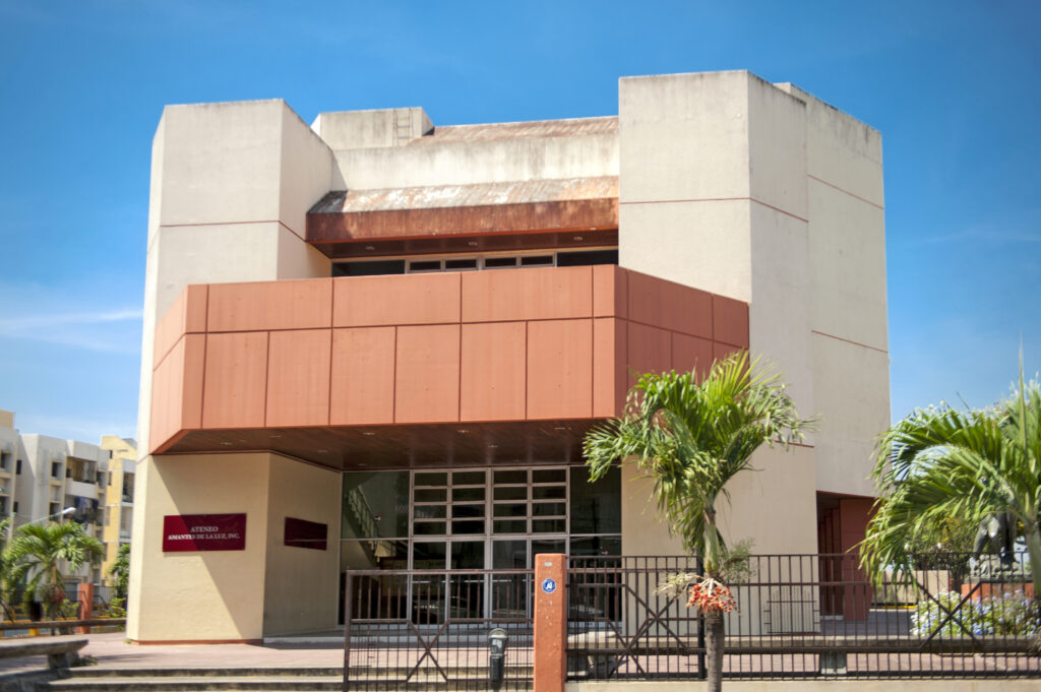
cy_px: 346
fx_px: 1040
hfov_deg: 53.2
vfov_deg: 36.8
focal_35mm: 36
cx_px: 520
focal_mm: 36
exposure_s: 1/2000
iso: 100
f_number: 3.5
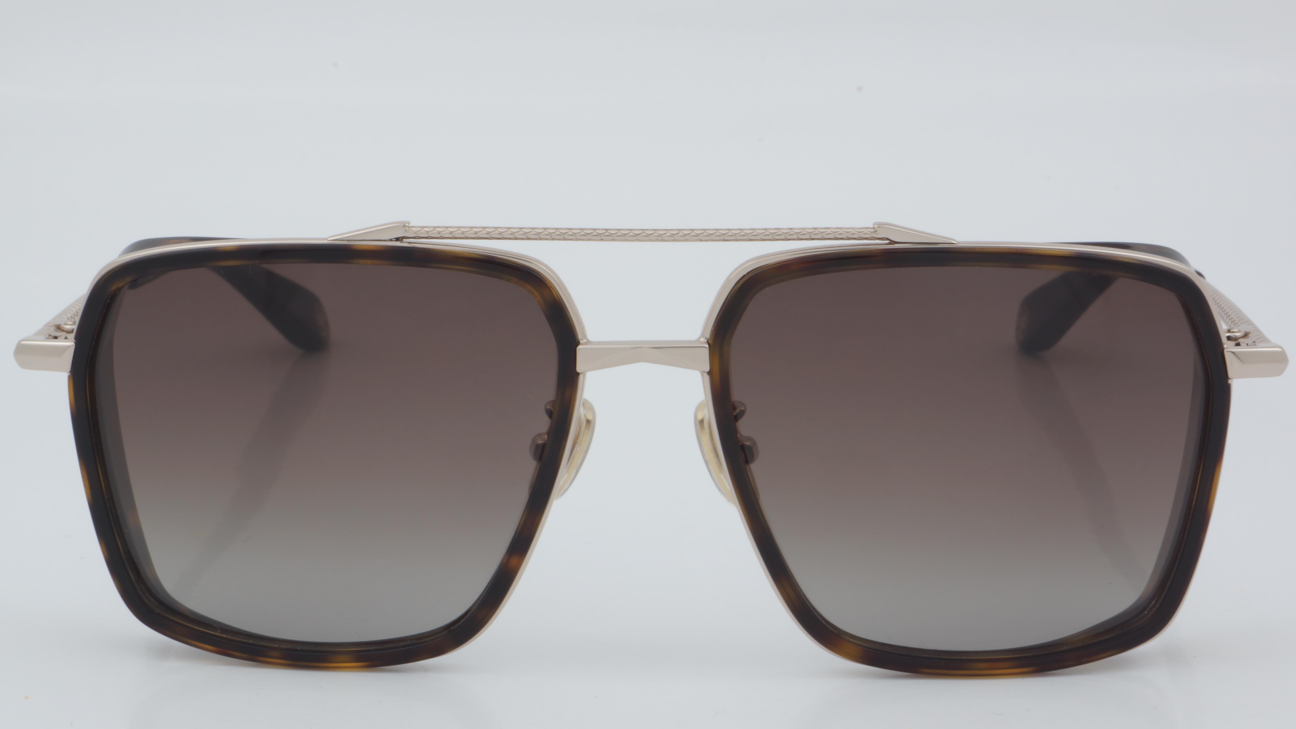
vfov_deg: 14.0
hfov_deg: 24.6
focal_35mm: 87
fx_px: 2973
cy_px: 395
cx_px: 648
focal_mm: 55
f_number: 32
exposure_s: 1/4
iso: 100
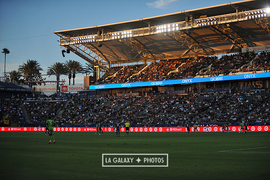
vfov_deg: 19.4
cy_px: 90
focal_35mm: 70
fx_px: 525
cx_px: 135
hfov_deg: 28.9
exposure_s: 1/6400
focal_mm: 70
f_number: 2.8
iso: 1600
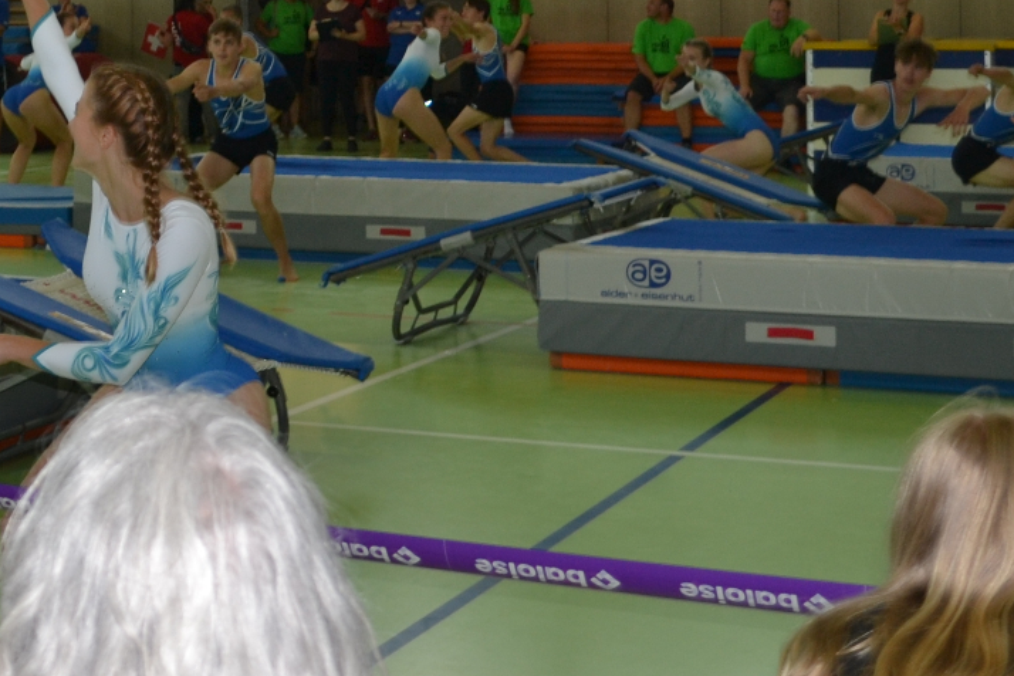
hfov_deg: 22.8
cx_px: 28
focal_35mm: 86
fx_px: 2422
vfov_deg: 15.2
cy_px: -178
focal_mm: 20
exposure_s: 1/125
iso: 140
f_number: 4
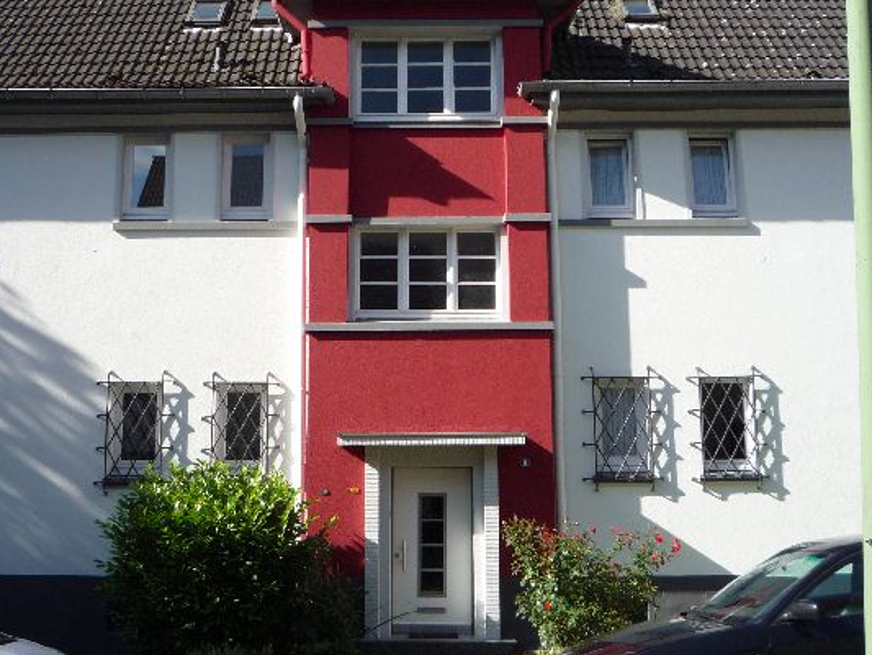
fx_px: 1134
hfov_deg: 42.1
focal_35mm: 45
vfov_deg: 32.2
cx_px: 411
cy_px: 291
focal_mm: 5.2
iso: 100
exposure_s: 1/400
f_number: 4
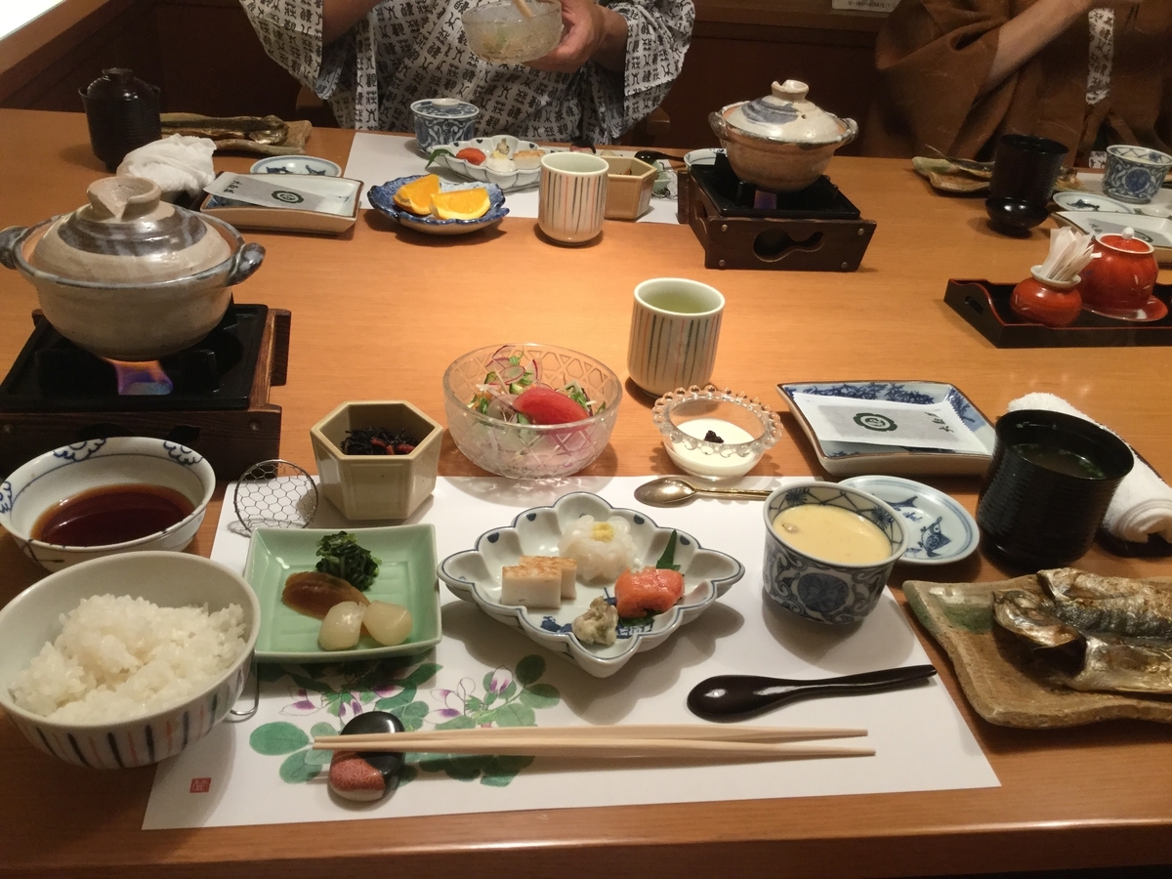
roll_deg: -5.4
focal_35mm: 31
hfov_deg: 58.4
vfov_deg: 45.4
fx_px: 1050
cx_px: 586
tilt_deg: -32.8
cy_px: 440
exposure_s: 1/33
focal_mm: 3.3
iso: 100
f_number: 2.4
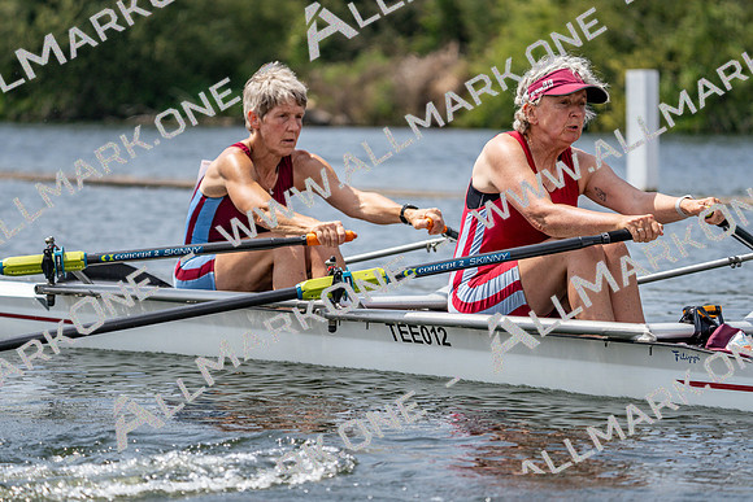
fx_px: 4184
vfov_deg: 6.9
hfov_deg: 10.3
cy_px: 251
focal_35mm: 200
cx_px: 376
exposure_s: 1/1600
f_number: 5.6
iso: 160
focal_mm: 200
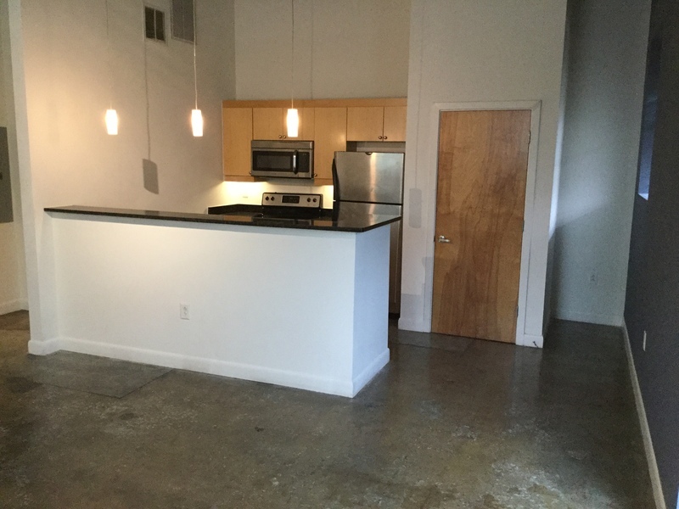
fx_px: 608
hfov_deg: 58.4
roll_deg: -1.3
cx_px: 340
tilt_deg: -9.2
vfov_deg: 45.4
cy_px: 254
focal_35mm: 31
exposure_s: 1/30
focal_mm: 3.3
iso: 200
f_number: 2.4
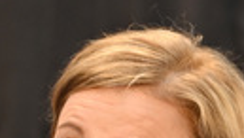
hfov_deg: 4.4
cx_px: 207
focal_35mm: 493
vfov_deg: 2.5
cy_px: 276
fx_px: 3194
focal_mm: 135
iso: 800
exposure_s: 1/400
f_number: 2.8
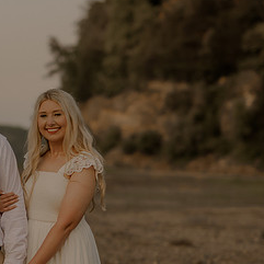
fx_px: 1320
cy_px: 204
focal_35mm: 153
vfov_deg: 11.4
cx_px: 13
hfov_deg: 11.3
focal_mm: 50
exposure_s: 1/1000
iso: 200
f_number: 2.2
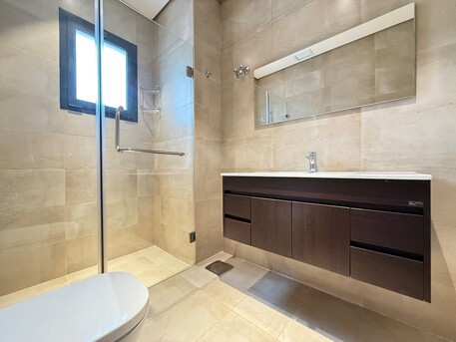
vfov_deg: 85.7
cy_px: 171
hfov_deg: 102.0
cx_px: 228
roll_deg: +0.1
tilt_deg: +0.0
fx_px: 184
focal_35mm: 14
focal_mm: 2.22
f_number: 2.2
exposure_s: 1/50
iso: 640
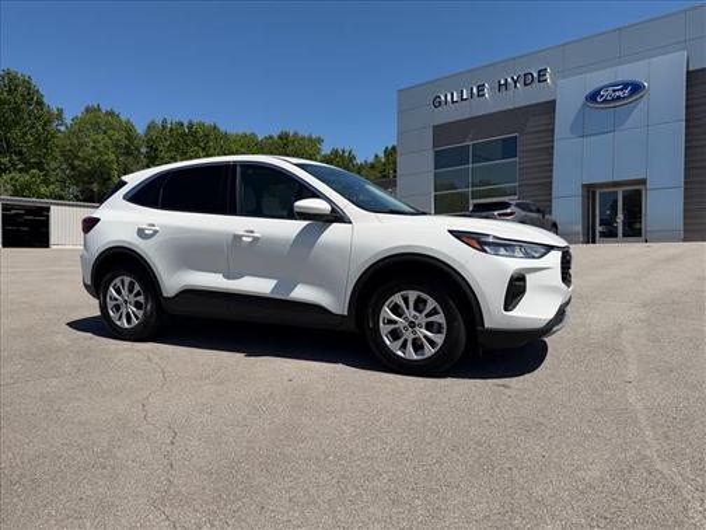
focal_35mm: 24
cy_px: 265
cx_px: 353
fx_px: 489
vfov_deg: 56.8
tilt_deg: -0.7
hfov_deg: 71.6
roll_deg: +0.1
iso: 80
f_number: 1.78
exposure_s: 1/7353
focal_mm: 6.76
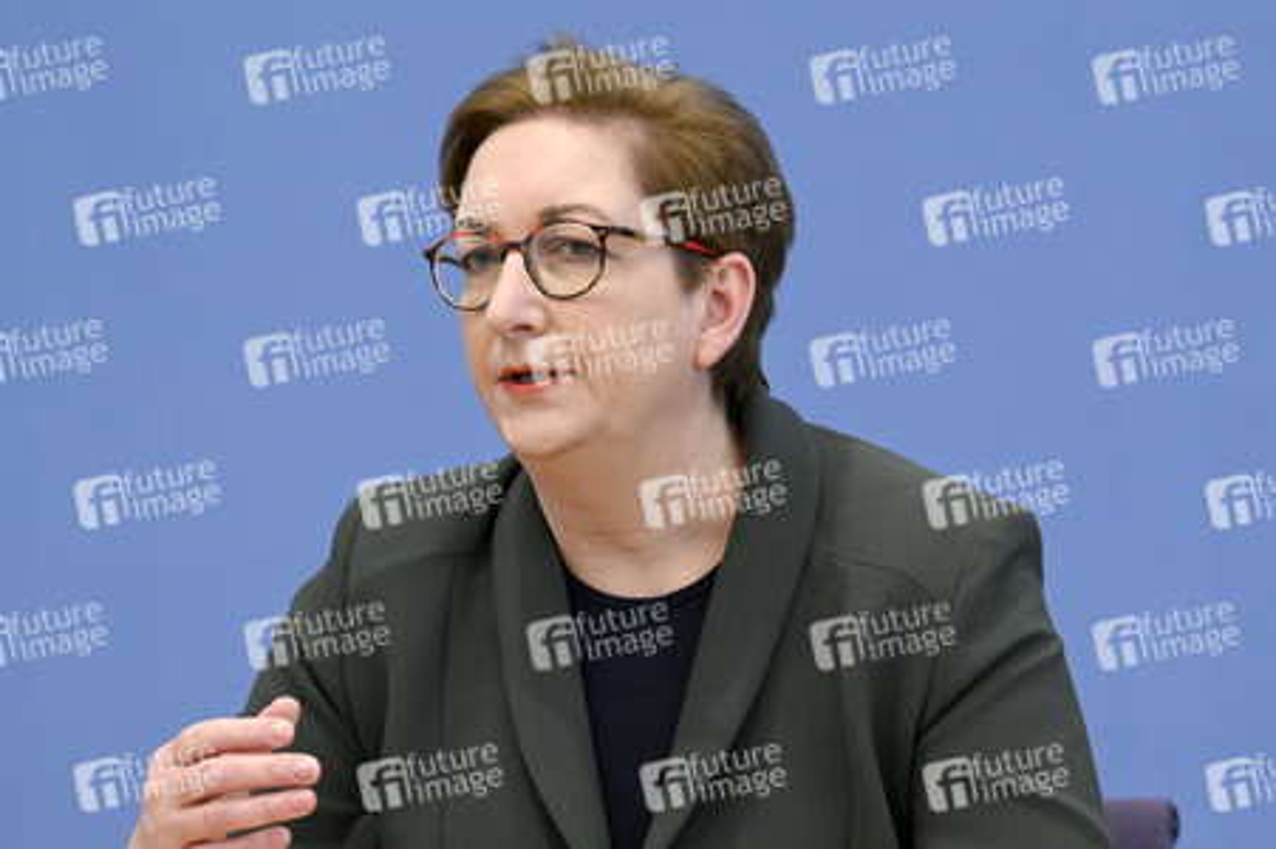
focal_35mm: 116
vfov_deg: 11.8
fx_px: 4108
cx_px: 638
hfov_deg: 17.7
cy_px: 424
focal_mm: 116
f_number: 5
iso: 4000
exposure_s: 1/1000
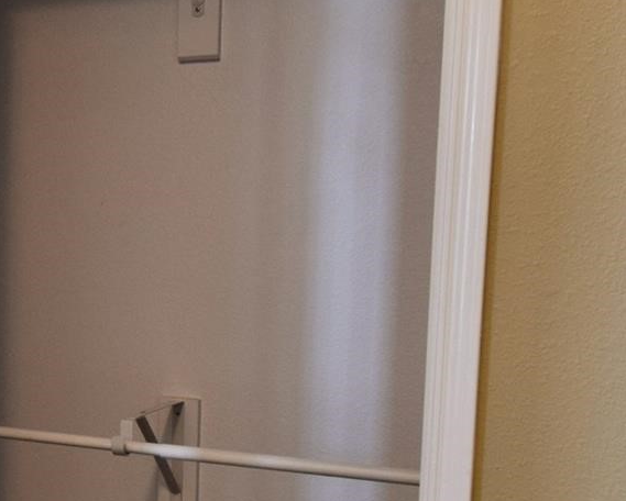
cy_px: 359
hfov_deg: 32.1
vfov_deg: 27.0
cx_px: 66
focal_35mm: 56
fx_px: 1032
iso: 320
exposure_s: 1/6
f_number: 7.1
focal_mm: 11
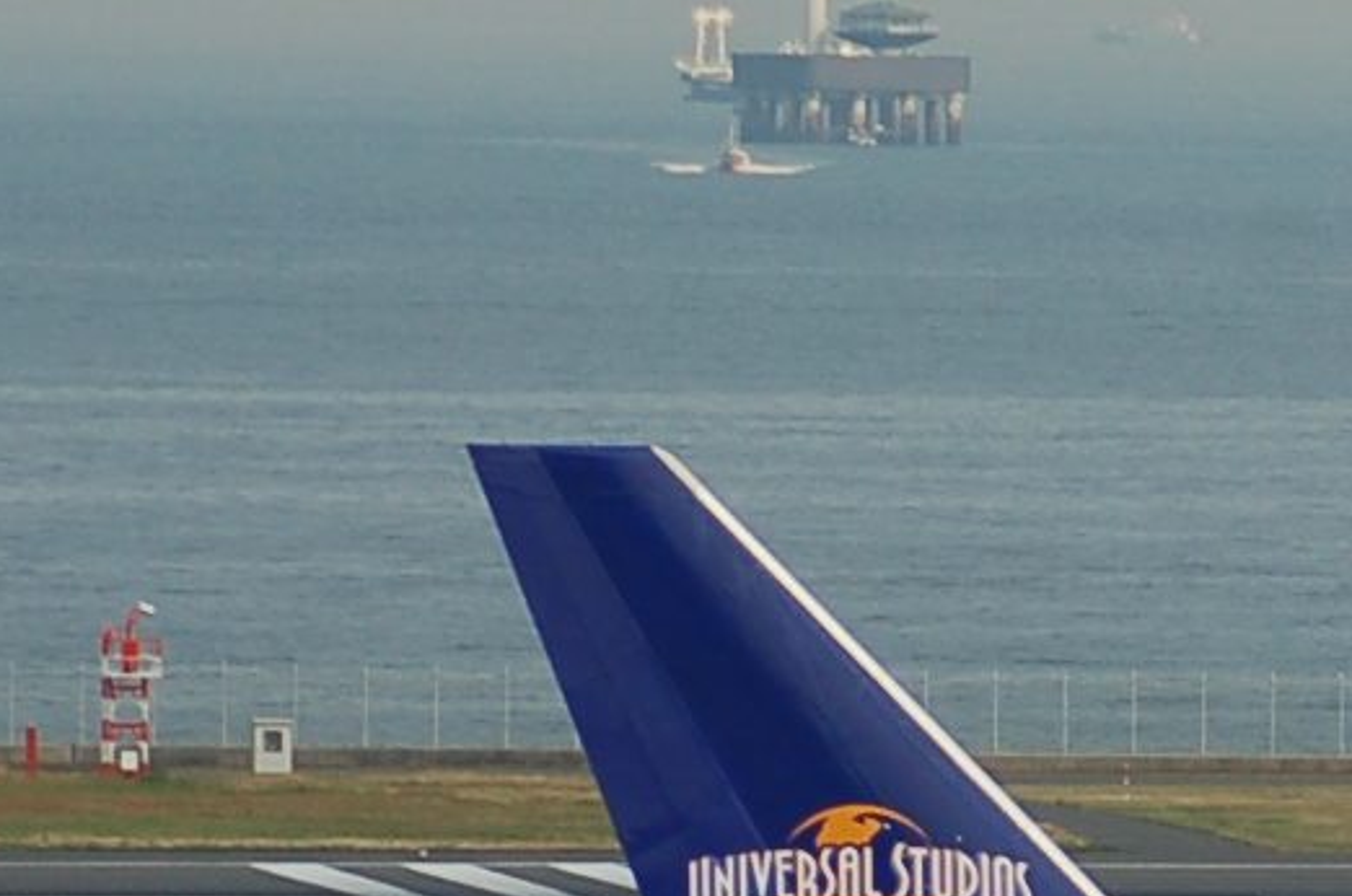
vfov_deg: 2.0
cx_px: 2826
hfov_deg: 3.0
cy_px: 1271
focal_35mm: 680
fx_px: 25497
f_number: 5.6
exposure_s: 1/500
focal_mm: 105
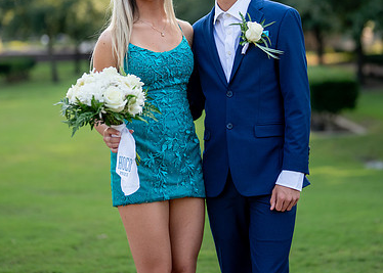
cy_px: 71
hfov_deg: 22.9
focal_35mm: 87
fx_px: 946
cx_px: 219
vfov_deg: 16.4
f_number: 1.2
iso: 200
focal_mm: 50
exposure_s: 1/2500
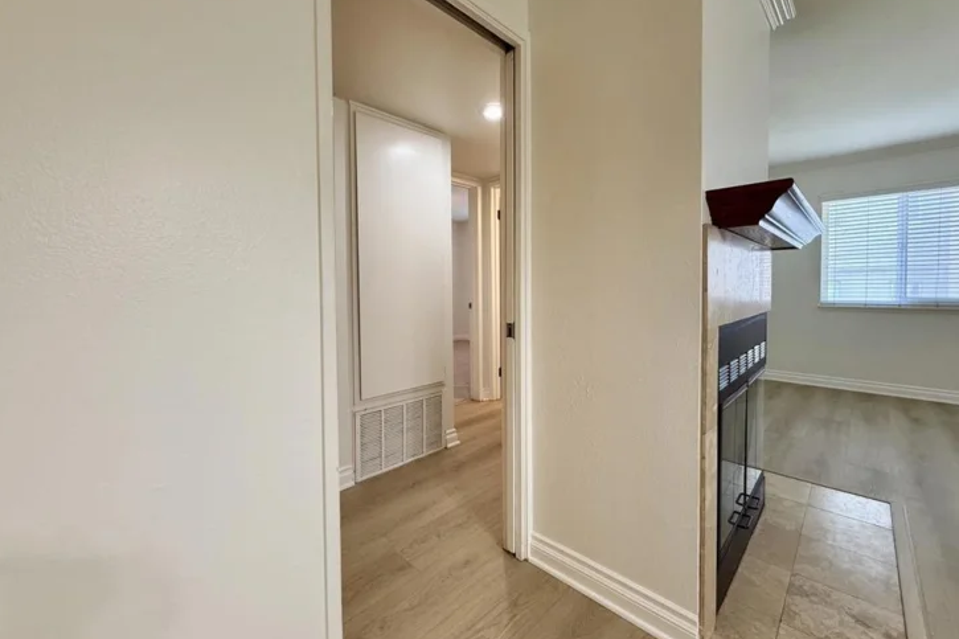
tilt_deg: -0.5
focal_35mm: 15
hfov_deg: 100.4
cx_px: 486
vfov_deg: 77.2
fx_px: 399
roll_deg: +0.2
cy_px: 298
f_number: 2.2
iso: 200
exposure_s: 1/60
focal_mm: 2.22
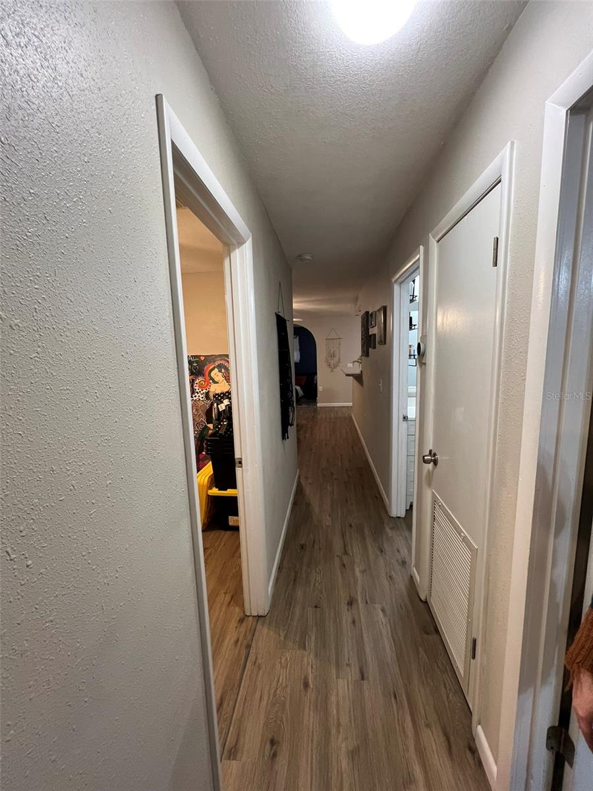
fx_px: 297
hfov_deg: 89.9
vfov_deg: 106.2
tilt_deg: -8.1
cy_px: 396
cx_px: 296
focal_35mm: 13
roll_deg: +2.9
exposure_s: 1/60
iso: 320
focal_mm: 1.57
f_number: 1.8
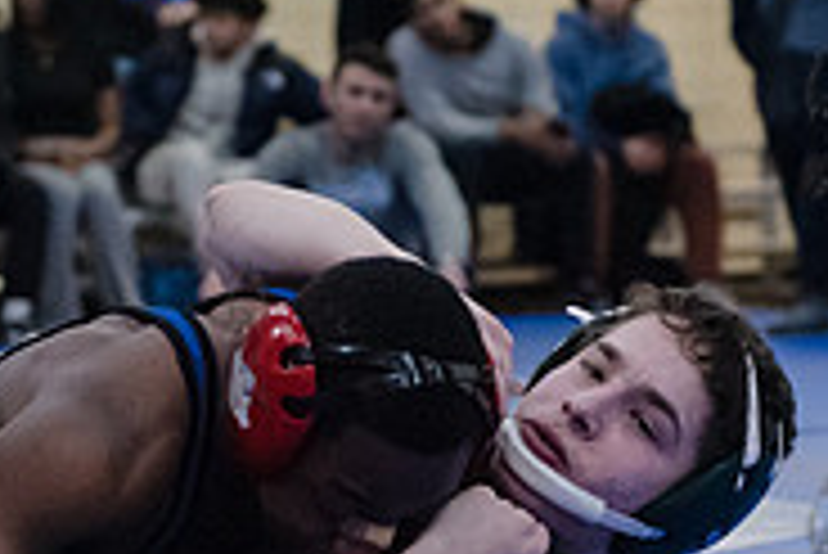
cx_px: 243
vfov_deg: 6.2
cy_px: 336
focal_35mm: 221
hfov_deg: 9.3
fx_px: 5087
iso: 8000
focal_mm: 70
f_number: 3.2
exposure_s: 1/400
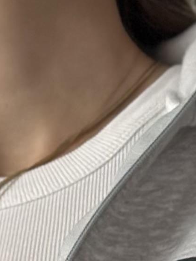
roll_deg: +0.0
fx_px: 2609
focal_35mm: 346
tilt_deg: +1.1
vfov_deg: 5.4
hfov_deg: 4.3
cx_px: 46
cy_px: 806
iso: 125
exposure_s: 1/60
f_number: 1.78
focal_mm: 6.86
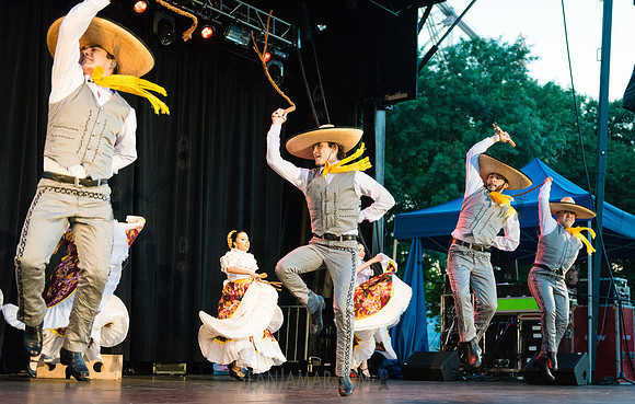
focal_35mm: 51
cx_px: 351
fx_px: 879
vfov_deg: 25.9
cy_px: 234
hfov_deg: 39.7
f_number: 2.8
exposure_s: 1/1000
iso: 4000
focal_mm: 45
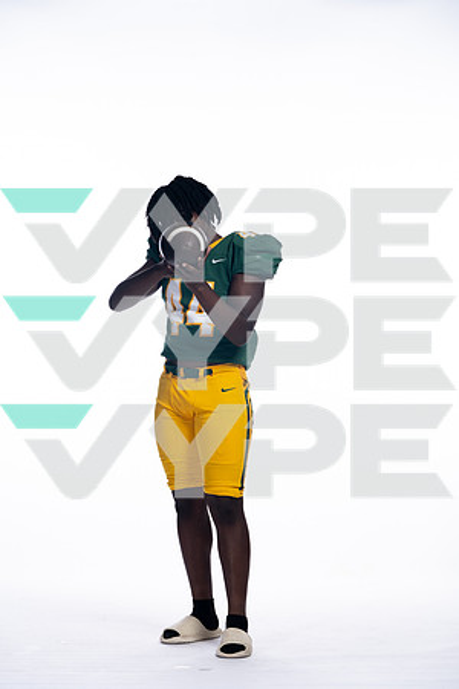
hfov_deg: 12.8
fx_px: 2046
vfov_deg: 19.1
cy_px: 344
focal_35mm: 107
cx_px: 230
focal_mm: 107
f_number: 6.3
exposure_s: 1/250
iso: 400
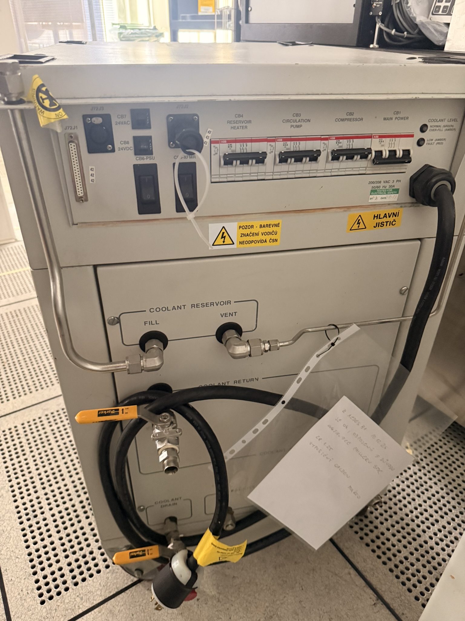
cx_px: 232
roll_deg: -1.8
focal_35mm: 24
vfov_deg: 71.6
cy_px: 310
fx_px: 430
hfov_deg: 56.8
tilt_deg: -32.2
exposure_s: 1/41
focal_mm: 6.76
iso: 800
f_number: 1.78
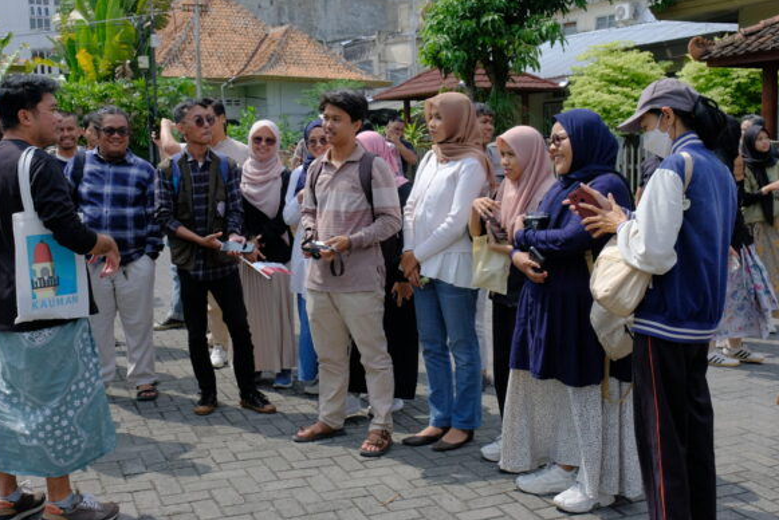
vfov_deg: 32.7
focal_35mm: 41
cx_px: 373
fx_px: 888
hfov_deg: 47.4
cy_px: 245
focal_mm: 20.6
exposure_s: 1/800
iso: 400
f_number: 5.6
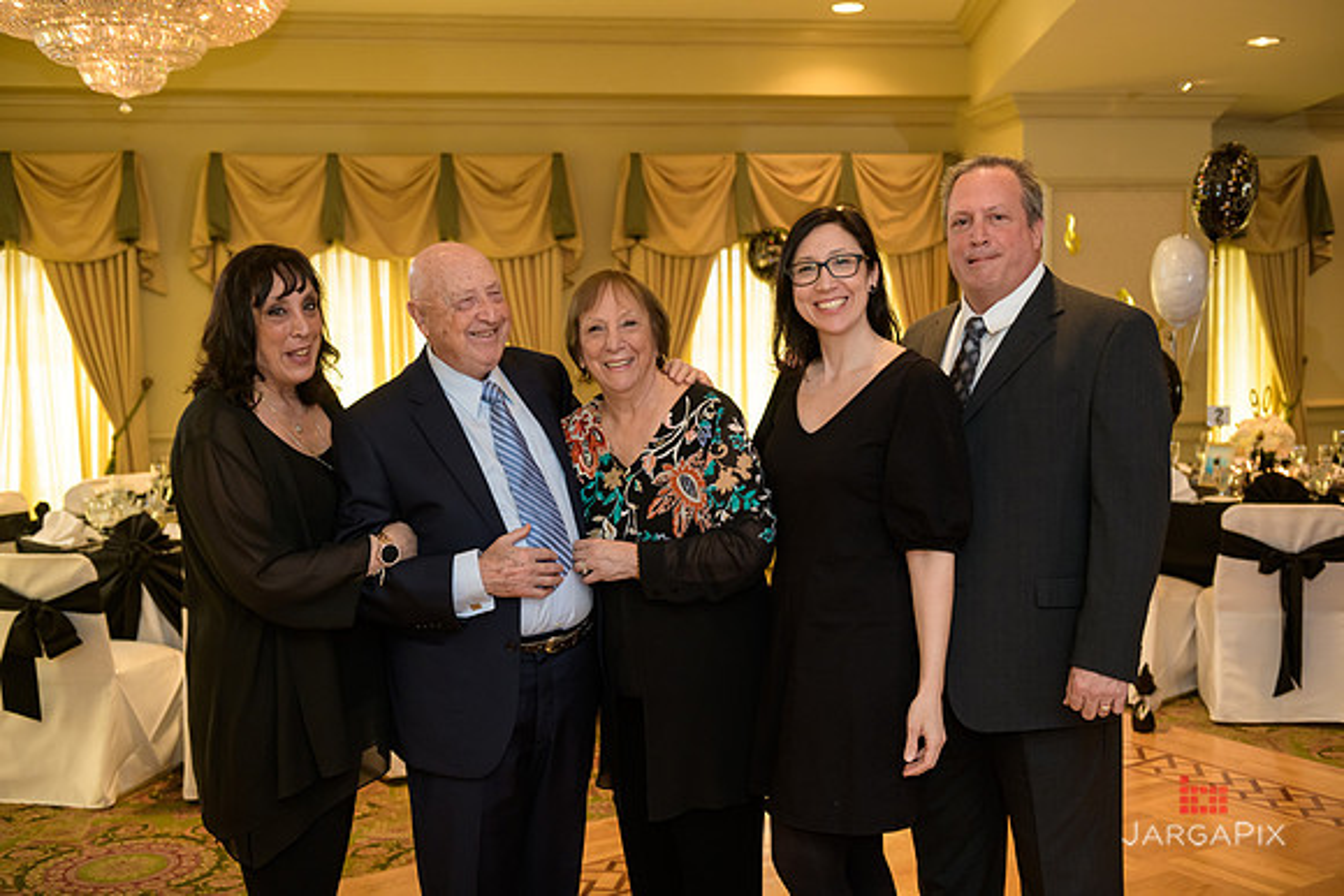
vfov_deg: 31.9
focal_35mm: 42
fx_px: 1568
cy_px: 448
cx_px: 672
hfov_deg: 46.4
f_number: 3.2
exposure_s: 1/125
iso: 1000
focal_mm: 42
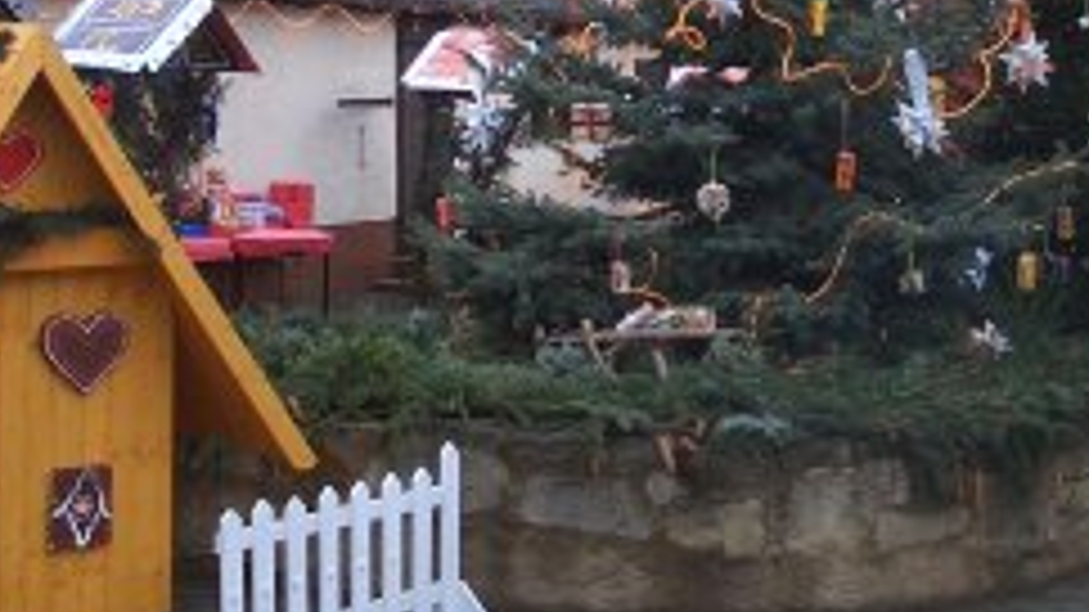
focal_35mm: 71
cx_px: 513
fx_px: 2050
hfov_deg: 29.7
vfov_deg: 16.7
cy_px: 40
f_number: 2.6
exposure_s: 1/160
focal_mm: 5.8
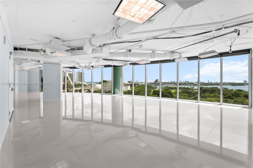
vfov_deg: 73.7
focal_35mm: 16
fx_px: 112
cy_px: 84
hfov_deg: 96.7
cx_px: 126
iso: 400
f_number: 8
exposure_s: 1/100
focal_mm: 16
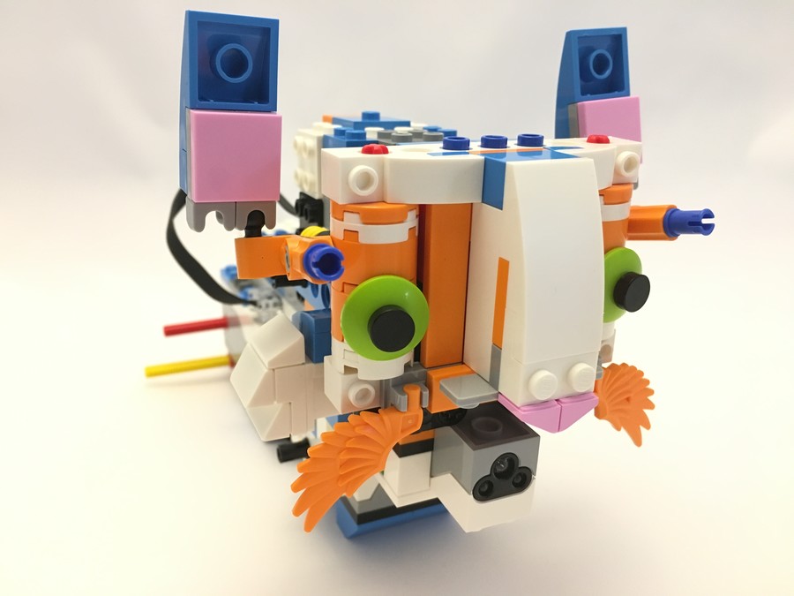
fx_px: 665
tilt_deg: -18.3
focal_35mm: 29
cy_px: 298
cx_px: 397
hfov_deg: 61.7
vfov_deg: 48.2
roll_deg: -1.0
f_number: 2.2
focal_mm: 4.15
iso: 200
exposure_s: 1/25
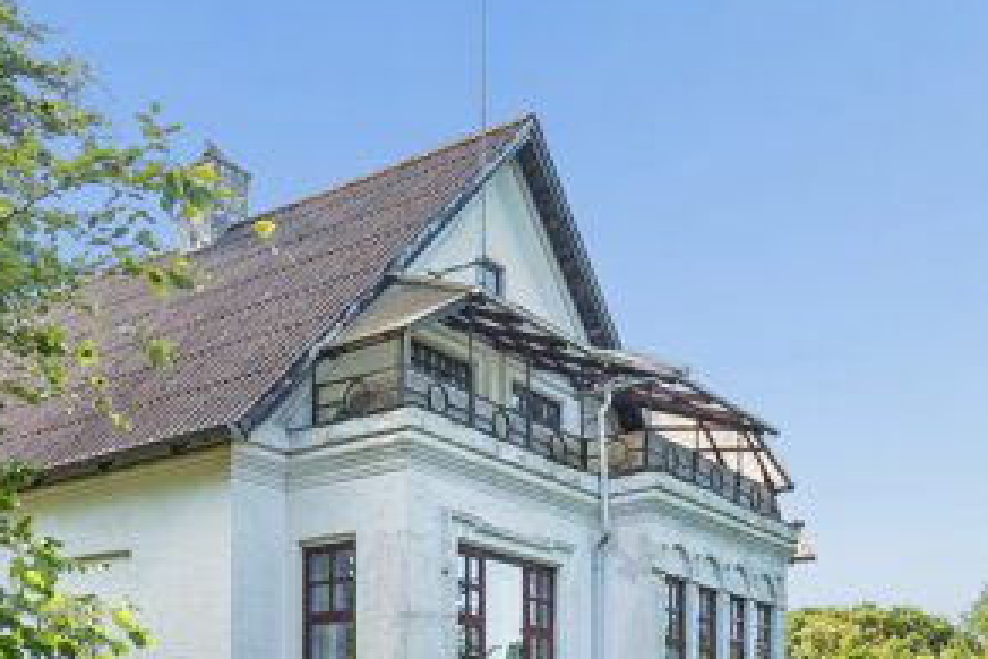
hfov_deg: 44.1
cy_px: 701
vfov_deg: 28.1
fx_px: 1207
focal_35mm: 44
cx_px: 356
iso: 160
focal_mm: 16
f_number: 4.5
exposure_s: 1/250
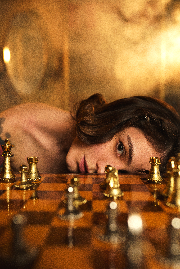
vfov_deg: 54.4
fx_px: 262
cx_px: 90
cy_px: 134
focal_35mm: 35
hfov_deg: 37.9
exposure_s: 1/160
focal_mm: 35
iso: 800
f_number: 2.8
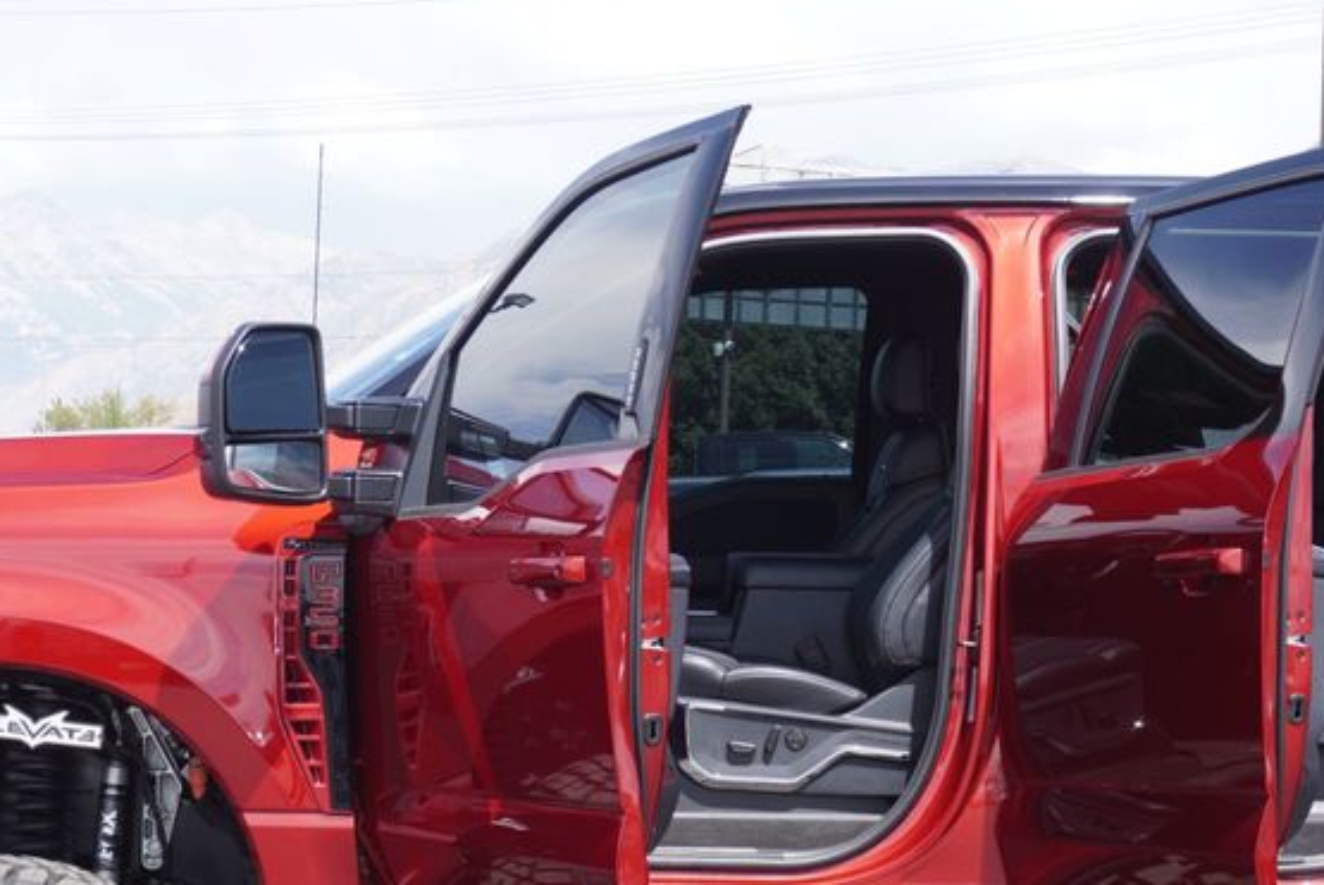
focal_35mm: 97
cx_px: 587
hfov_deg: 21.0
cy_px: 785
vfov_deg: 14.0
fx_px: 3567
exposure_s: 1/125
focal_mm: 35
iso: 100
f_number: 7.1
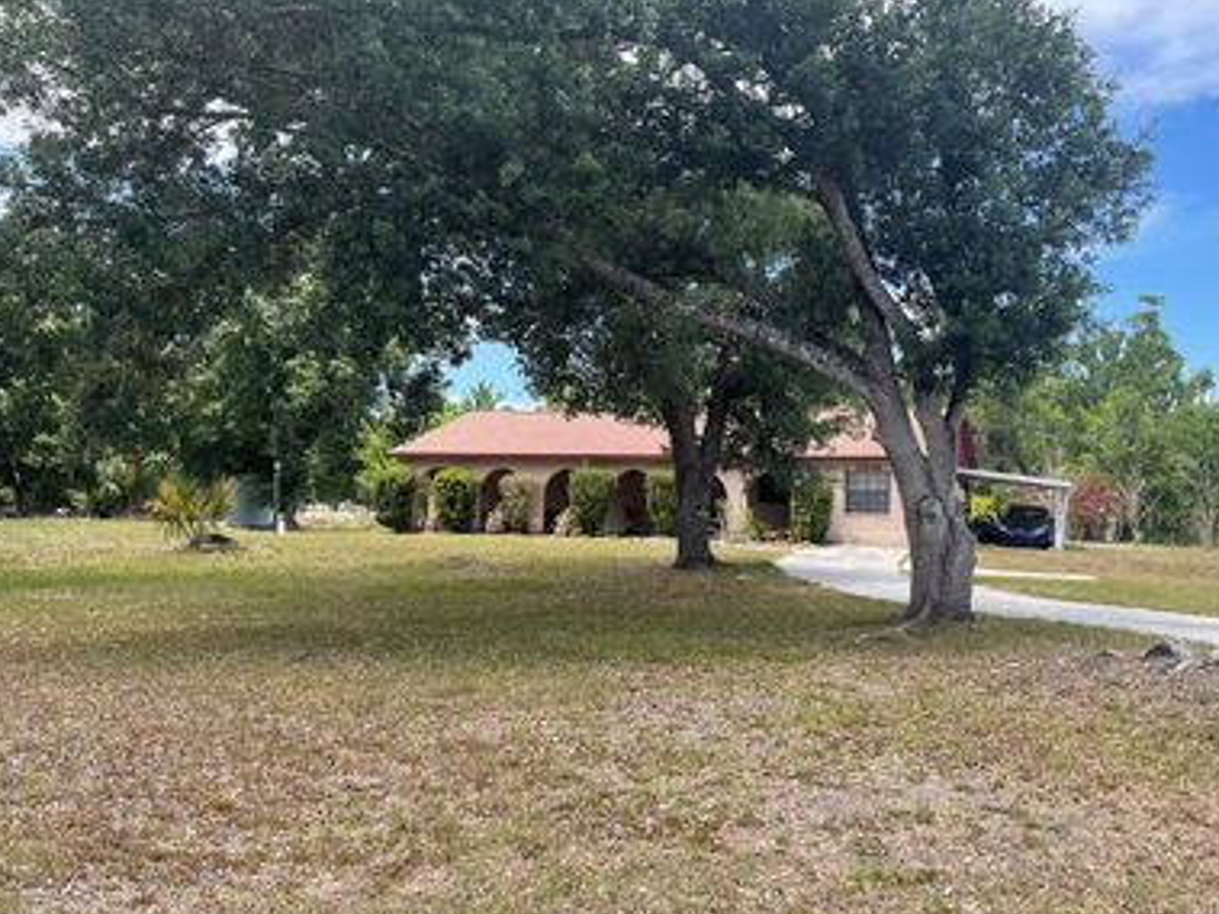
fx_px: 1162
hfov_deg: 54.9
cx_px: 733
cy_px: 484
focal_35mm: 33
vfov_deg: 42.9
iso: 32
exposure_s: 1/1370
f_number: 1.6
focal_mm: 5.1
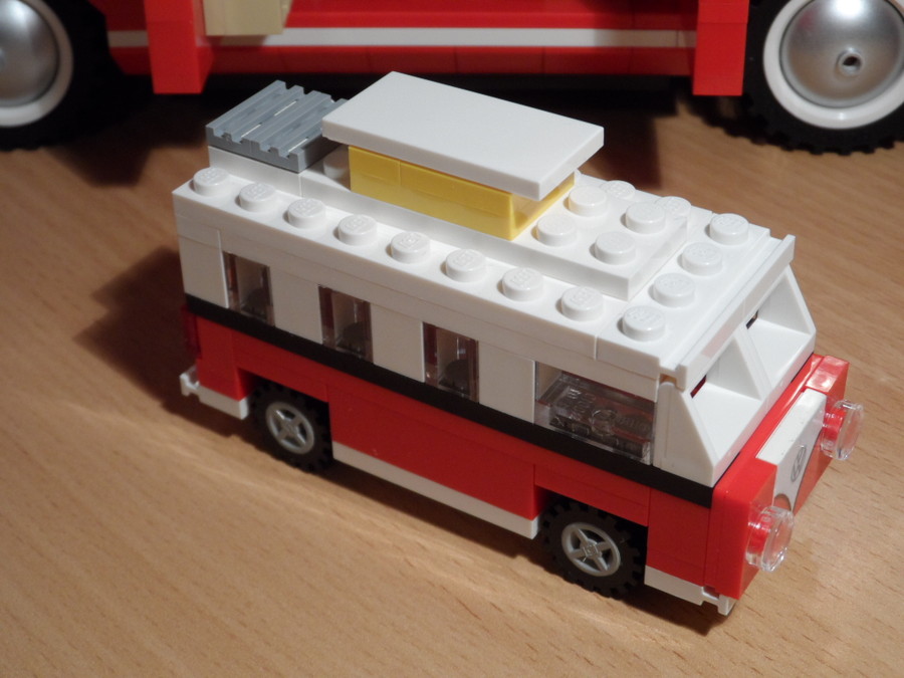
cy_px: 339
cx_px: 452
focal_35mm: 62
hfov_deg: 31.2
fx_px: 1619
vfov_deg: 23.7
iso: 200
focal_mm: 10.2
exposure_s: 1/15
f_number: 4.2
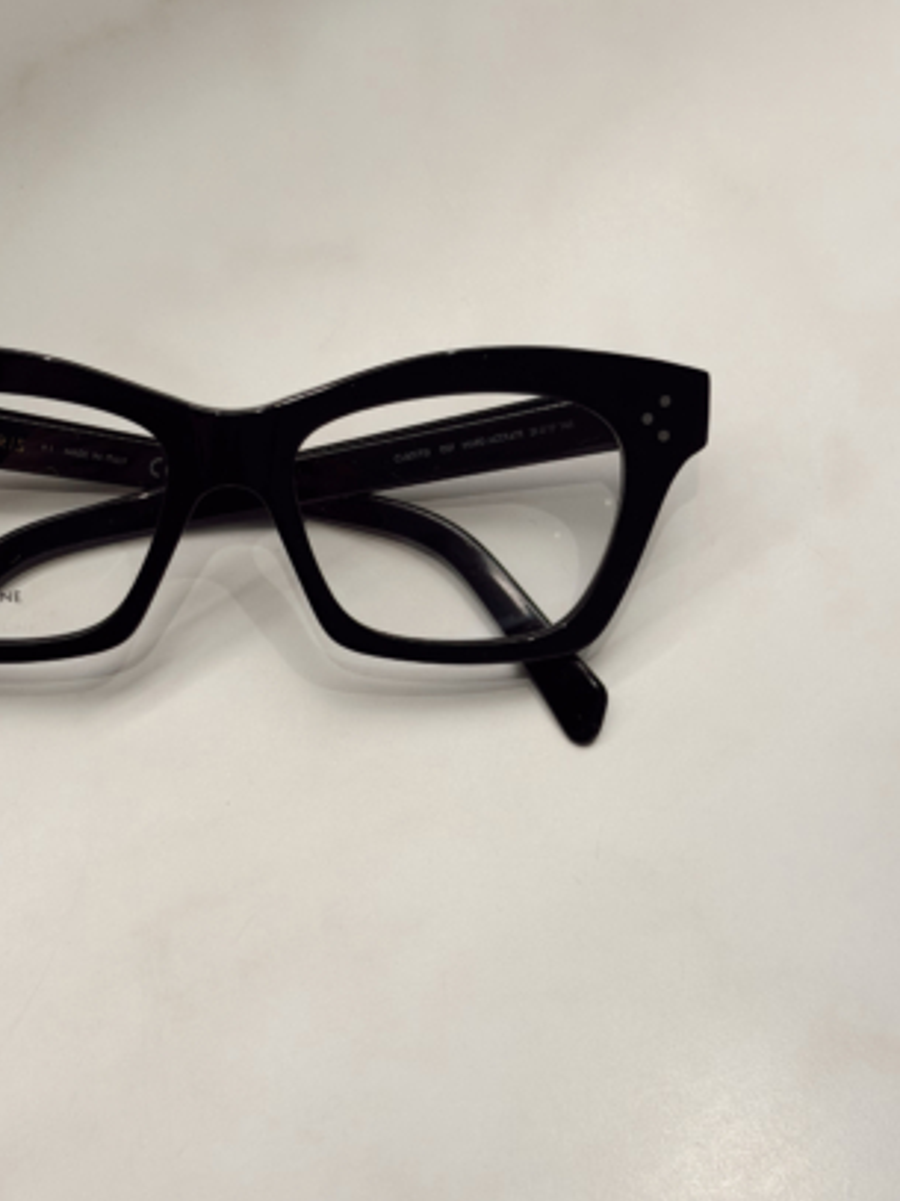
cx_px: 264
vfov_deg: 27.7
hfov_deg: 20.9
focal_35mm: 70
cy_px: 491
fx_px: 2428
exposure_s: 1/496
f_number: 1.78
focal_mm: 6.76
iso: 64
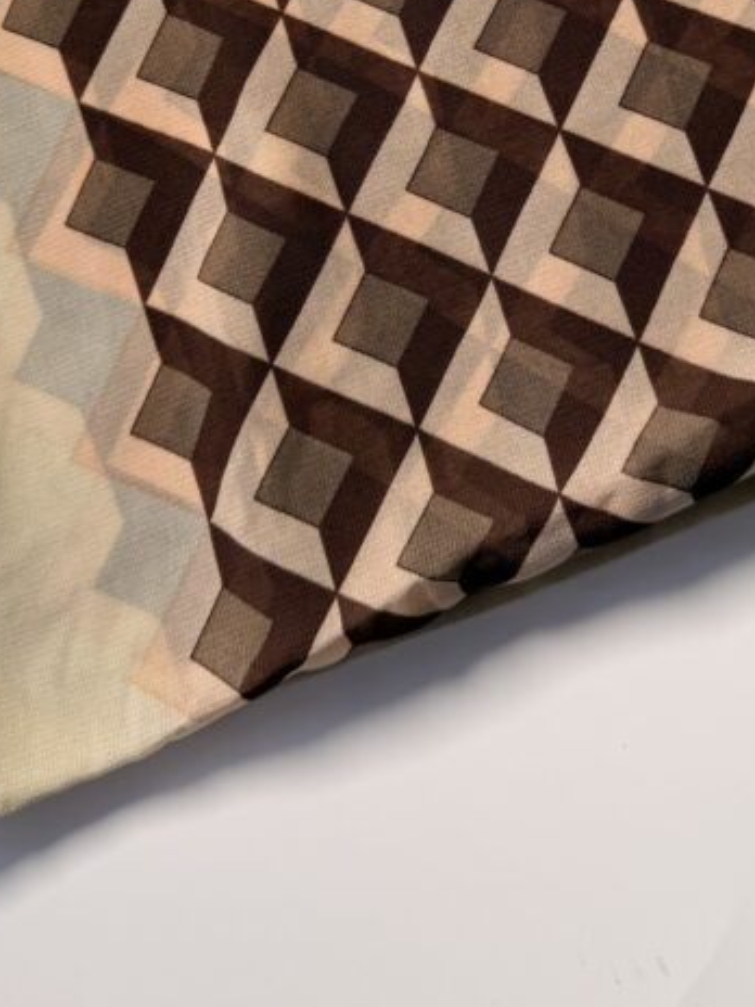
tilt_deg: -78.3
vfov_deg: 32.4
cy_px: -65
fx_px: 1541
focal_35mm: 53
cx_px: 456
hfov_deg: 27.5
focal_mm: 6.76
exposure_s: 1/543
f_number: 1.78
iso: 80
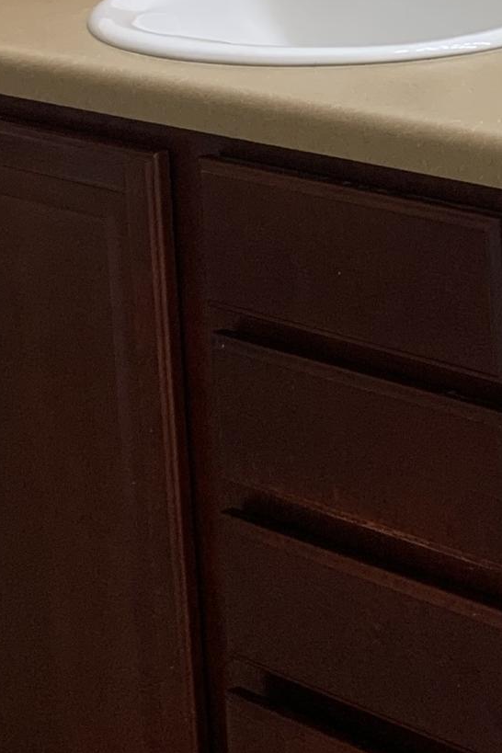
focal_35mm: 99
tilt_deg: -3.4
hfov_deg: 13.5
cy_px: -241
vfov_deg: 19.0
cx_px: 560
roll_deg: +2.7
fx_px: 2071
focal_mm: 4.25
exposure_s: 1/121
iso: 50
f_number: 1.8
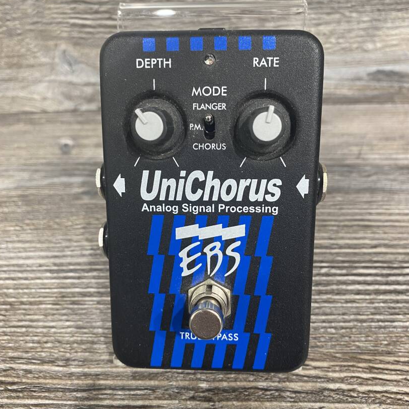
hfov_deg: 52.5
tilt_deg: -42.2
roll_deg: +2.1
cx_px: 204
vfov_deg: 52.5
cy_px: 222
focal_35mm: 31
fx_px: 414
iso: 100
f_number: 1.8
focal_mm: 4.25
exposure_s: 1/60
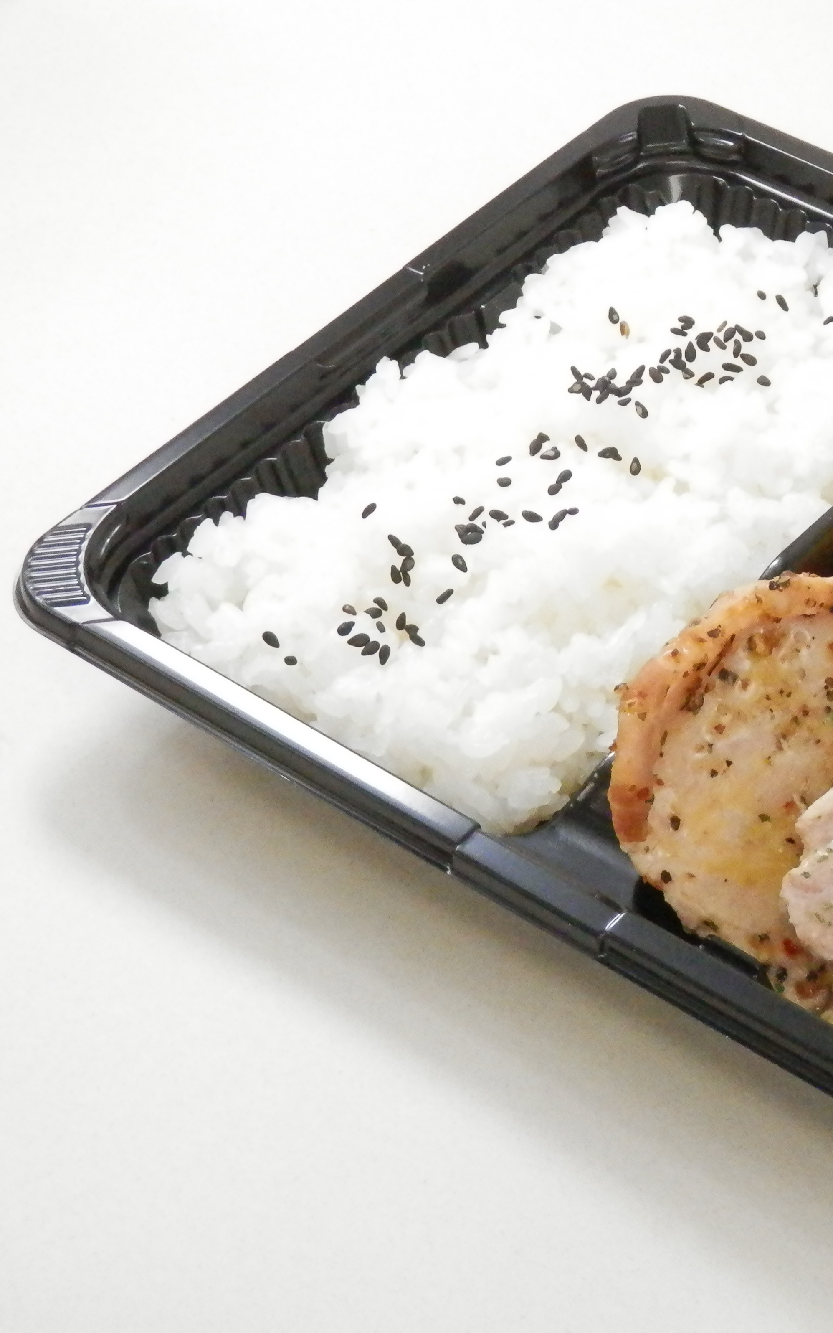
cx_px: 891
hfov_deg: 13.7
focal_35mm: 94
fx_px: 3414
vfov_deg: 22.1
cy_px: 662
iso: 800
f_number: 4.4
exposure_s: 1/125
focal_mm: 11.9
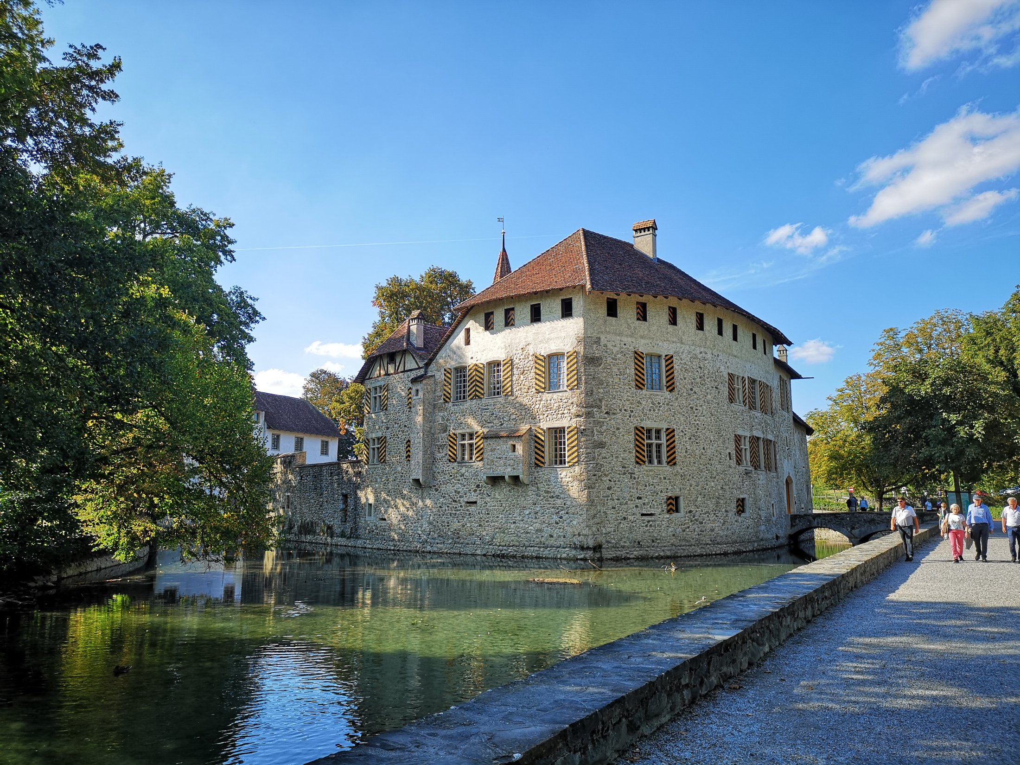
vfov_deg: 51.4
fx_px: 796
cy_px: 382
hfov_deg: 65.3
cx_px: 510
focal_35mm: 27
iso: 50
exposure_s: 1/850
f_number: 1.8
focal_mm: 3.95
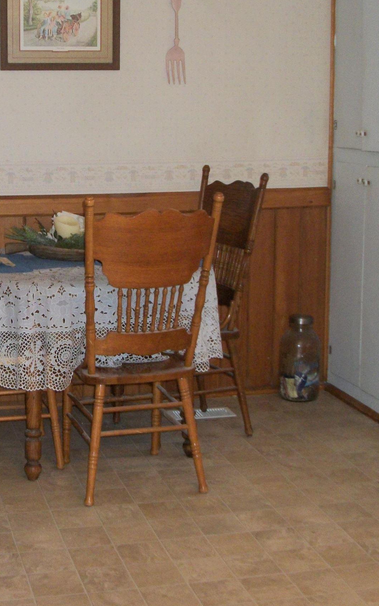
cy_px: 224
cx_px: 59
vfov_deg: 33.3
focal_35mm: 61
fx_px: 1008
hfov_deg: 21.0
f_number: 2.9
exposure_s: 1/30
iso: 160
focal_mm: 5.7
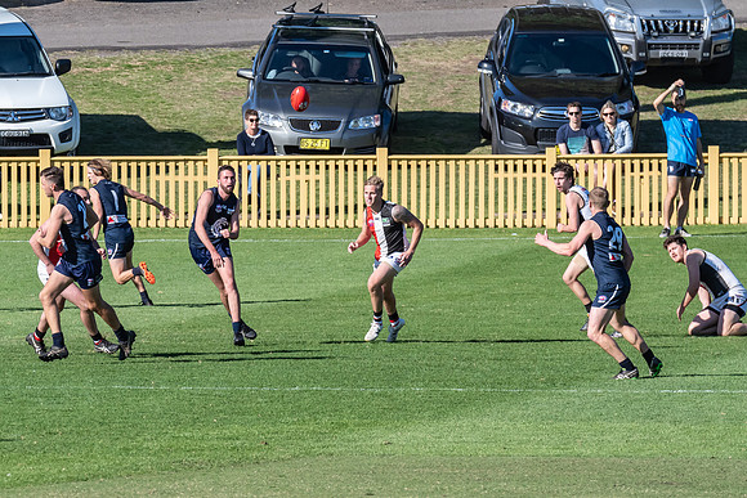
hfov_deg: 3.0
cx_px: 270
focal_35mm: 681
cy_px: 297
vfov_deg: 2.0
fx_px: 14130
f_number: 10
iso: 800
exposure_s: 1/1600
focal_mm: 350
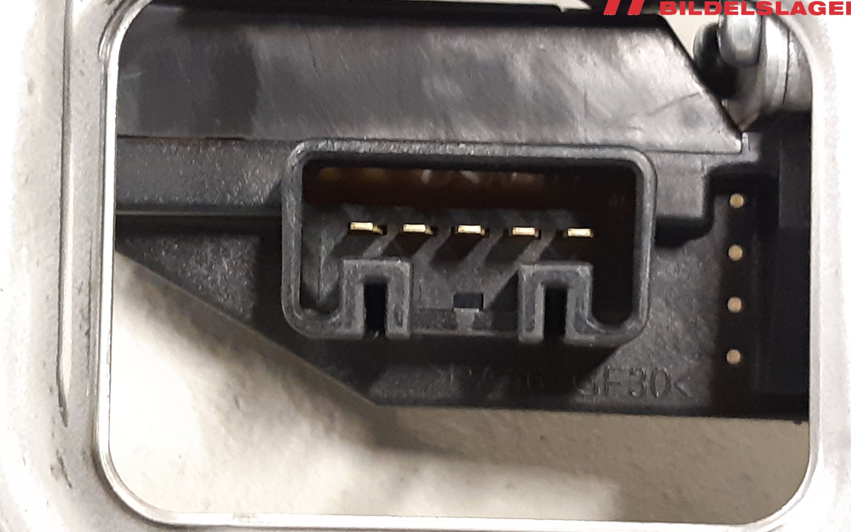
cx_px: 430
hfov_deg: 66.5
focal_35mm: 28
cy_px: 268
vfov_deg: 44.5
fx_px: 649
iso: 320
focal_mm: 3.93
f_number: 1.7
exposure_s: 1/25
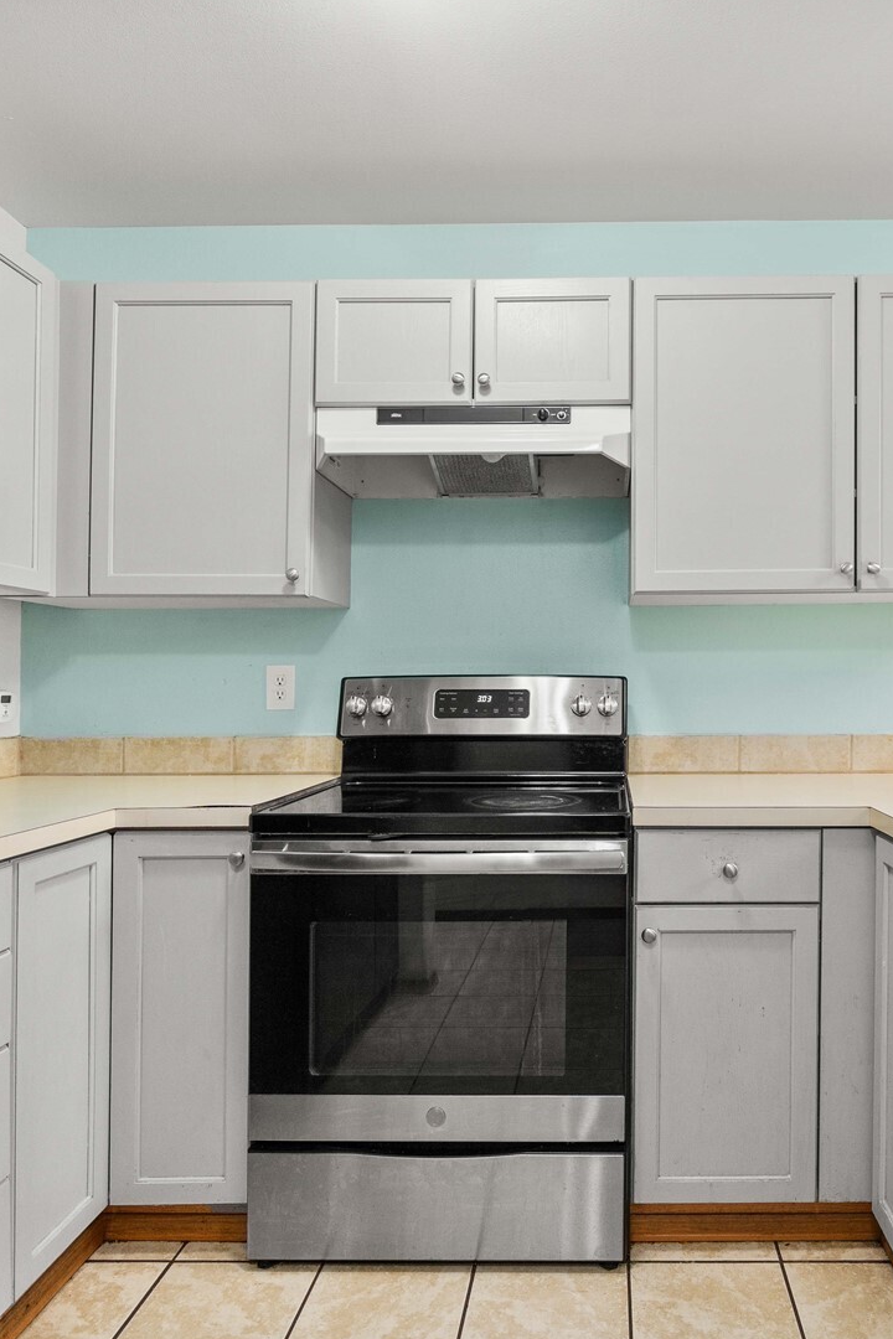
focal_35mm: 22
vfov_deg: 78.6
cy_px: 684
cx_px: 610
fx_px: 819
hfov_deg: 55.8
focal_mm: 14
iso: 400
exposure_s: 1/60
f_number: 4
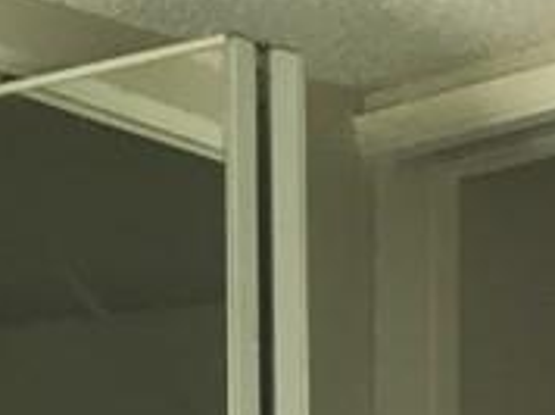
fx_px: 2674
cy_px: 1133
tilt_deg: -3.8
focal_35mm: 167
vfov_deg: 7.9
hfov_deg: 9.7
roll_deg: -1.3
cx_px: 1537
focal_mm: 4.15
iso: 64
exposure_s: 1/30
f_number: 2.2
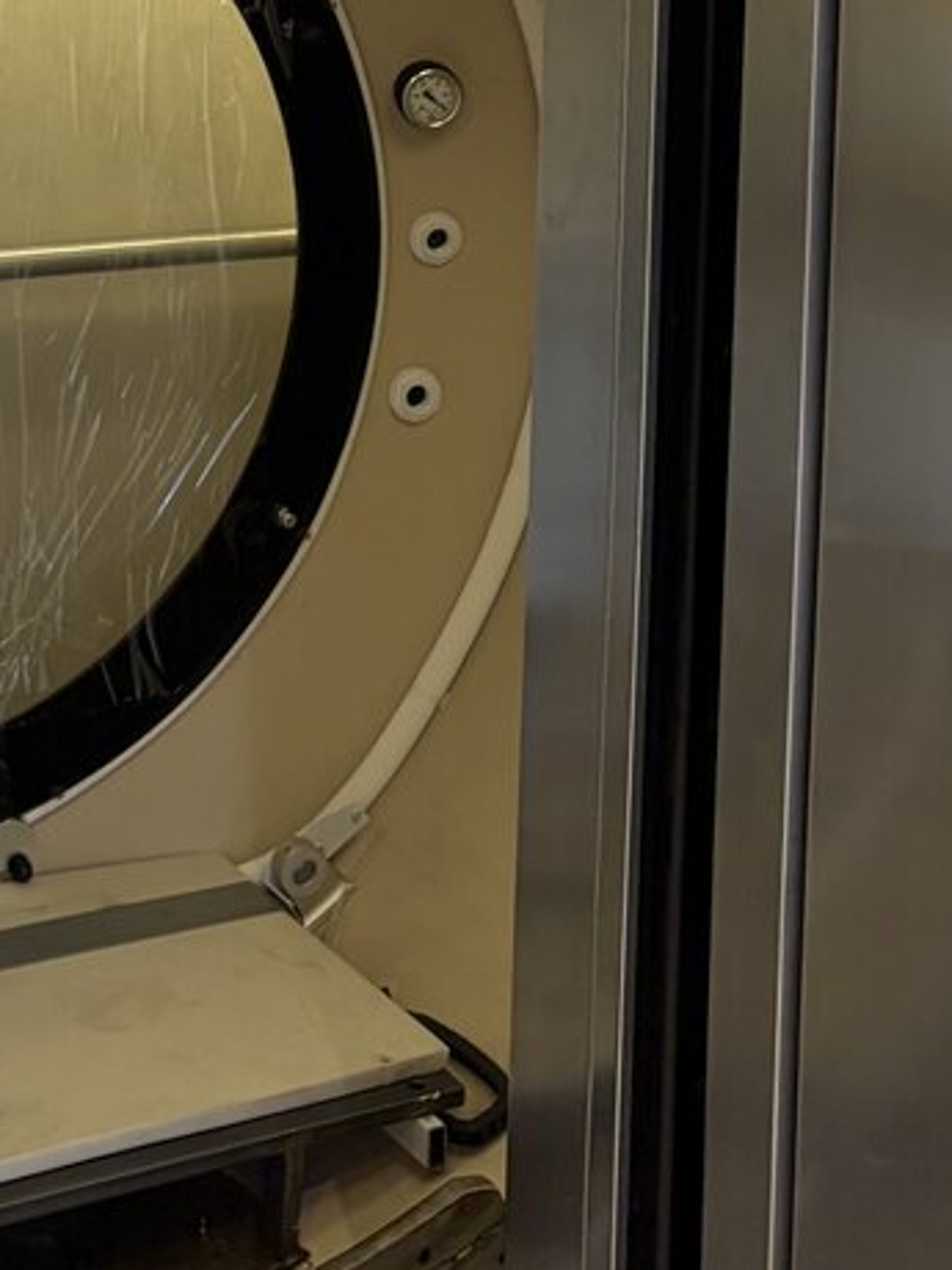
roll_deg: -1.8
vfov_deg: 21.5
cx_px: 75
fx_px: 3044
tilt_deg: -2.2
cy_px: -338
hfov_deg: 17.5
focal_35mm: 83
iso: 80
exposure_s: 1/60
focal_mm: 5.96
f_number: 1.6
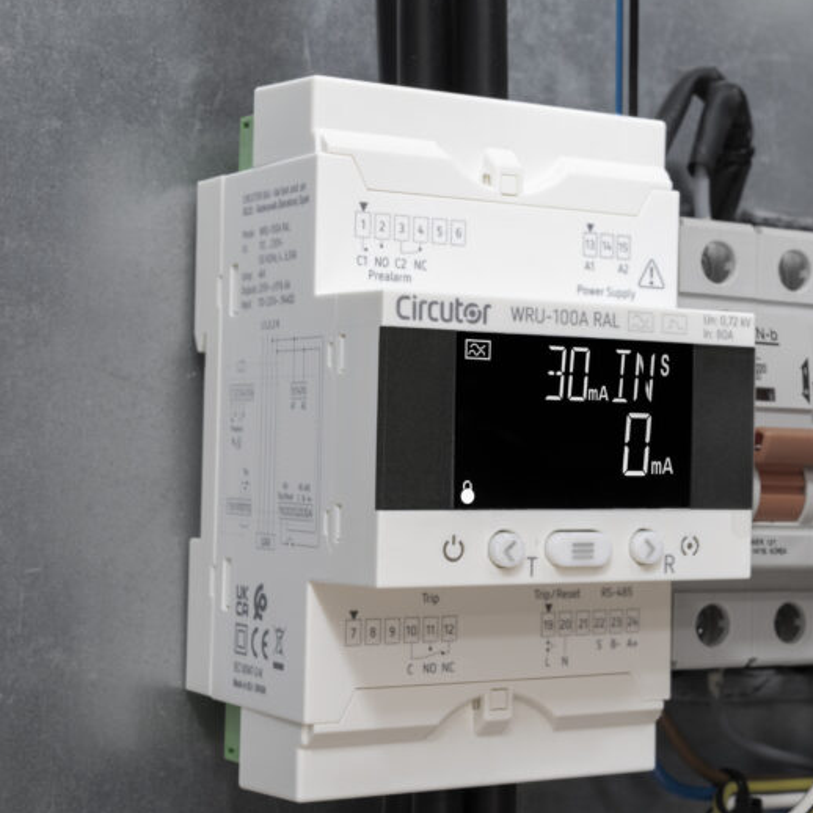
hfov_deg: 23.0
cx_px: 665
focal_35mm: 74
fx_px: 1966
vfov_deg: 23.4
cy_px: 414
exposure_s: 5
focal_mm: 44
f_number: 14
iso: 50
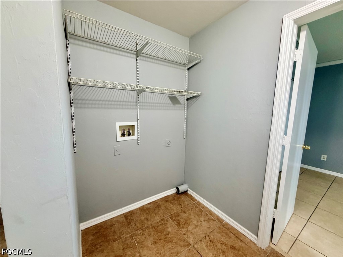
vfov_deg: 85.7
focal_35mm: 14
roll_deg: -0.4
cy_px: 128
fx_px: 139
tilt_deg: -9.6
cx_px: 172
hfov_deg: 102.1
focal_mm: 2.22
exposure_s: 1/60
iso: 320
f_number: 2.2
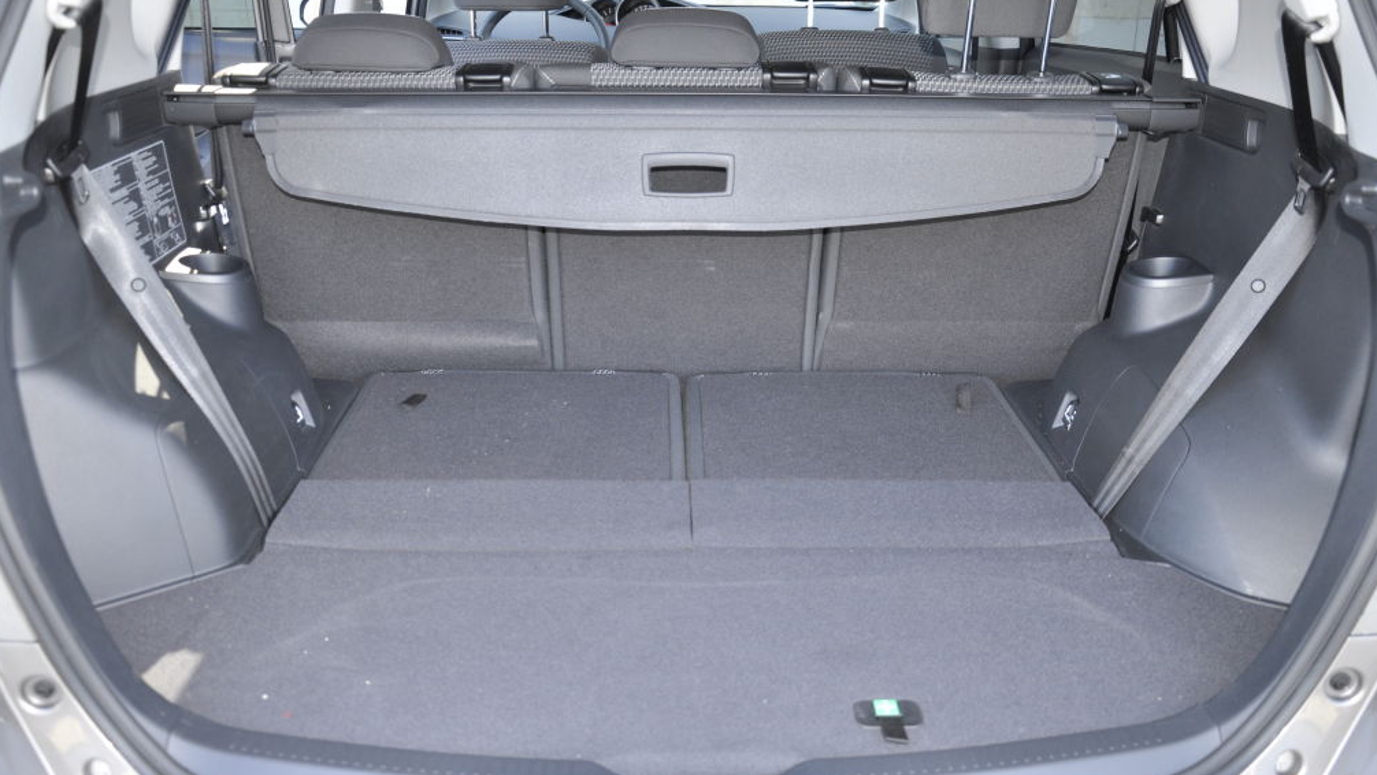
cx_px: 693
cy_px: 318
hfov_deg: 58.7
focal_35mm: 34
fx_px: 1224
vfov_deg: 35.0
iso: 400
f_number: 3.8
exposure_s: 1/125
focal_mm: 21
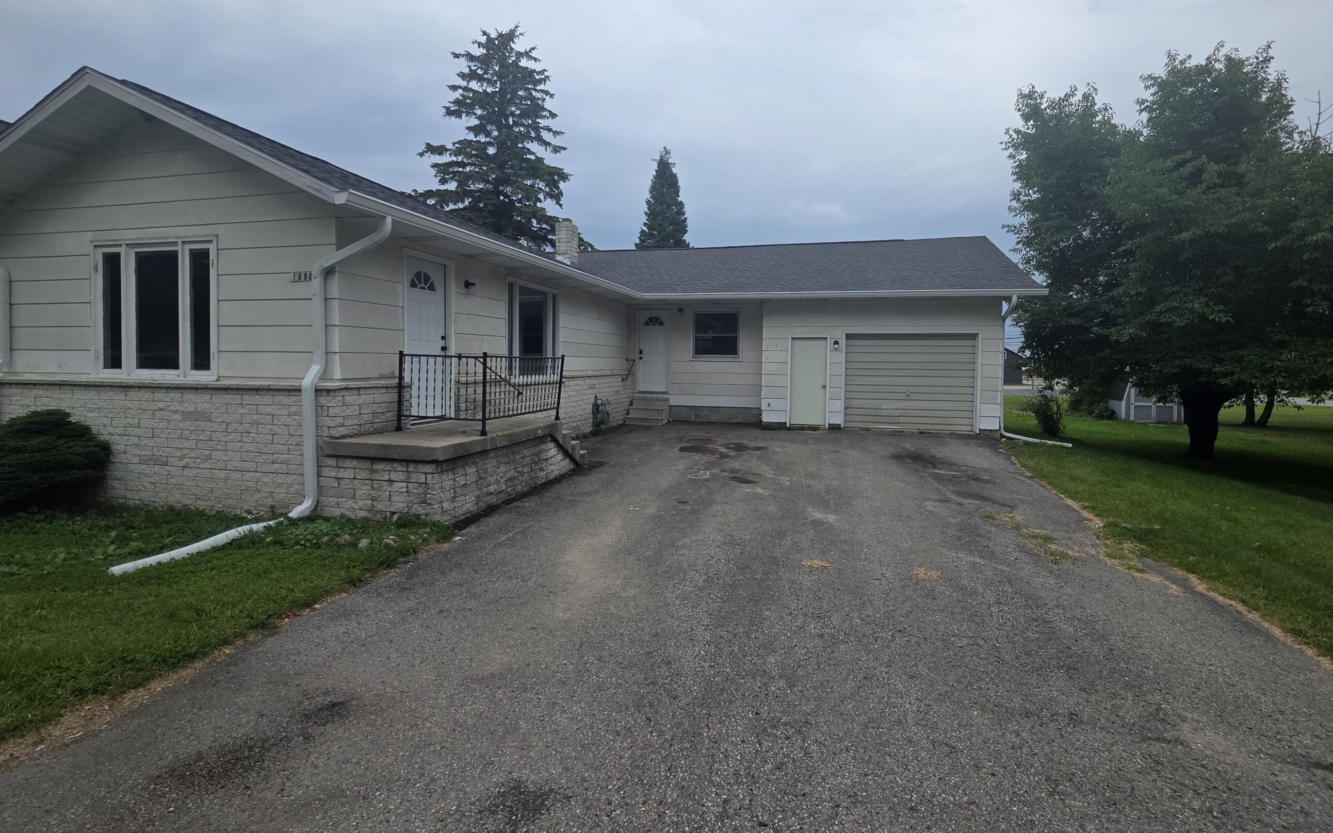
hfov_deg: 97.8
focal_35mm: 16
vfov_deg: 71.1
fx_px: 581
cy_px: 380
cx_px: 675
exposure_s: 1/1235
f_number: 1.9
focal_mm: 2.2
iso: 40
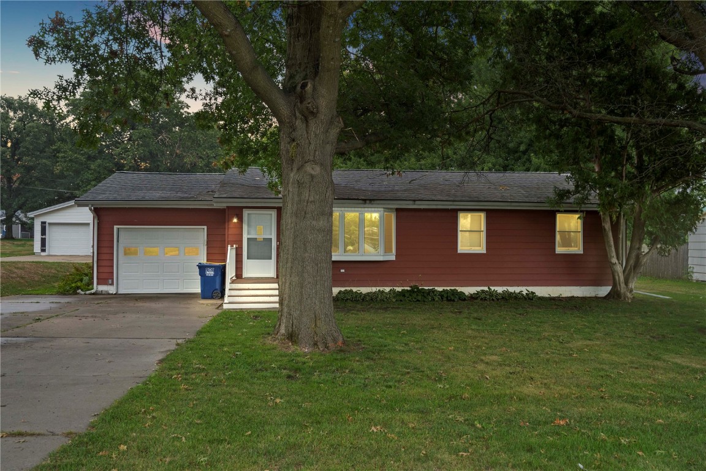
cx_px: 353
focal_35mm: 30
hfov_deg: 61.9
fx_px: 588
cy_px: 236
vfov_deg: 43.6
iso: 400
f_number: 9
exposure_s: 1/40
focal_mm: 30
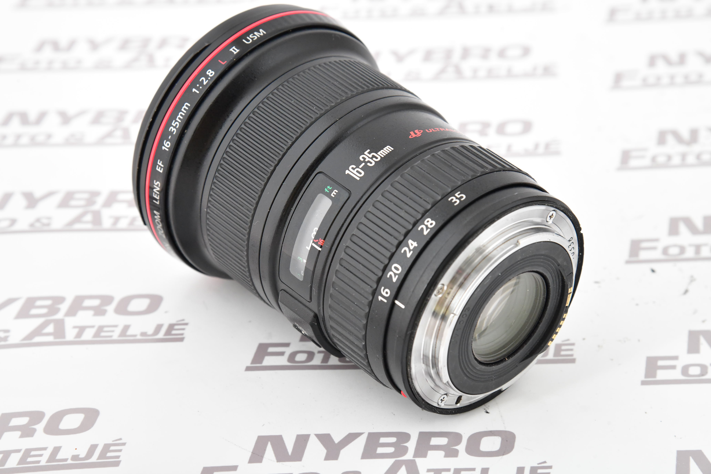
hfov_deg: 17.1
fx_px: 2370
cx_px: 356
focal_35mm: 120
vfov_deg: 11.4
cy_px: 237
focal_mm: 120
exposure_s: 1/200
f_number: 11
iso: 2500
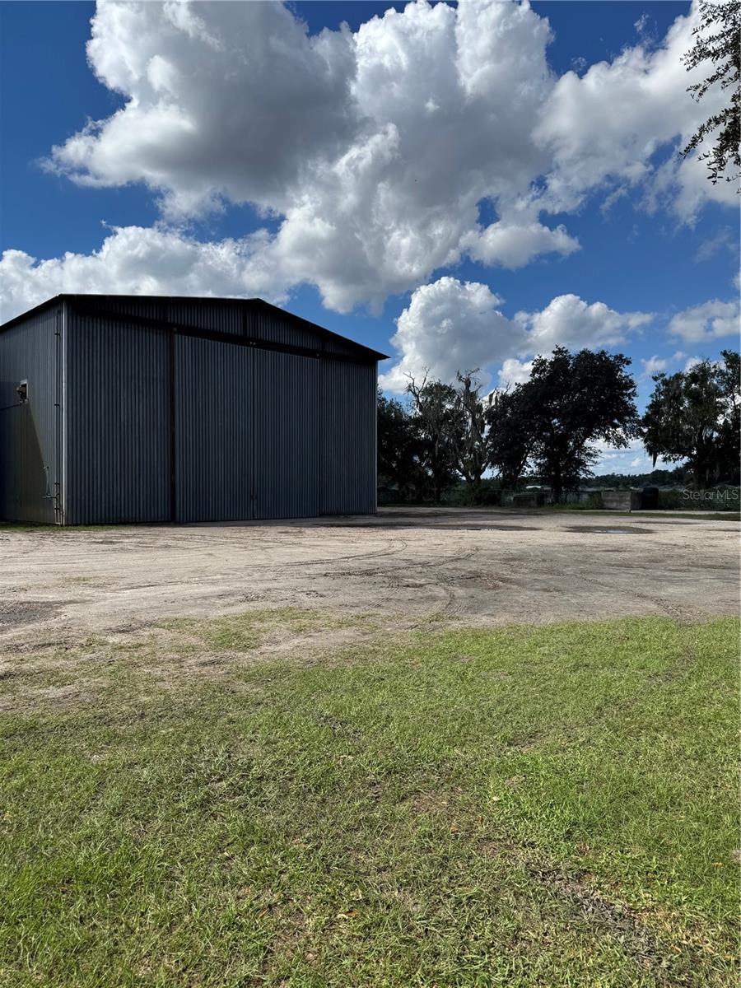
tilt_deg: -0.1
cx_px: 370
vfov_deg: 71.6
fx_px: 685
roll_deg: +0.4
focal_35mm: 24
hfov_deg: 56.8
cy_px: 494
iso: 80
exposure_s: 1/6410
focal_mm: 6.76
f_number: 1.78
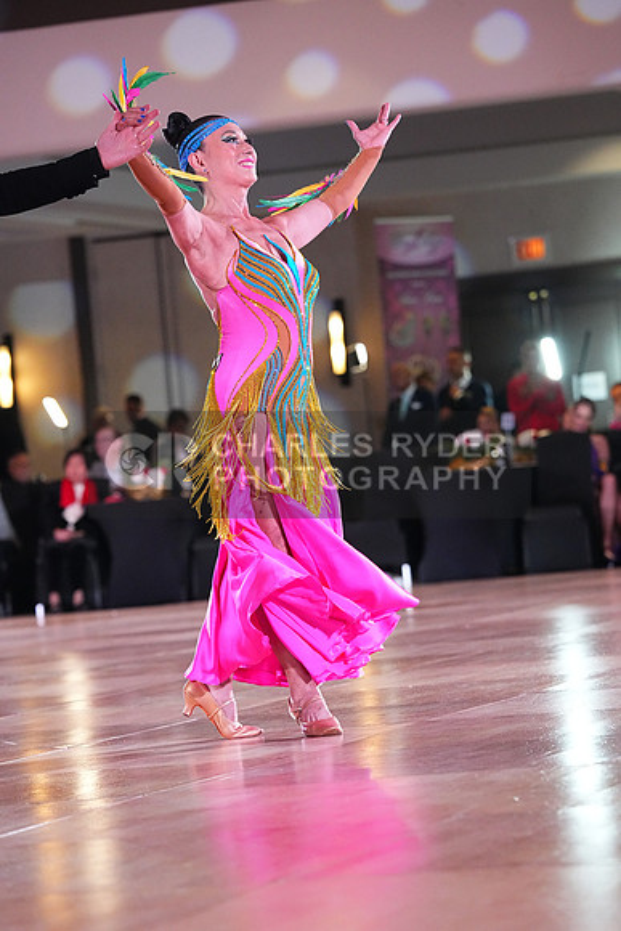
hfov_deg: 9.7
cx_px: 310
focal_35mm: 141
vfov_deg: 14.5
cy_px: 466
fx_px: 3646
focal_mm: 141
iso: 8000
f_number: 4.5
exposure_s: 1/400
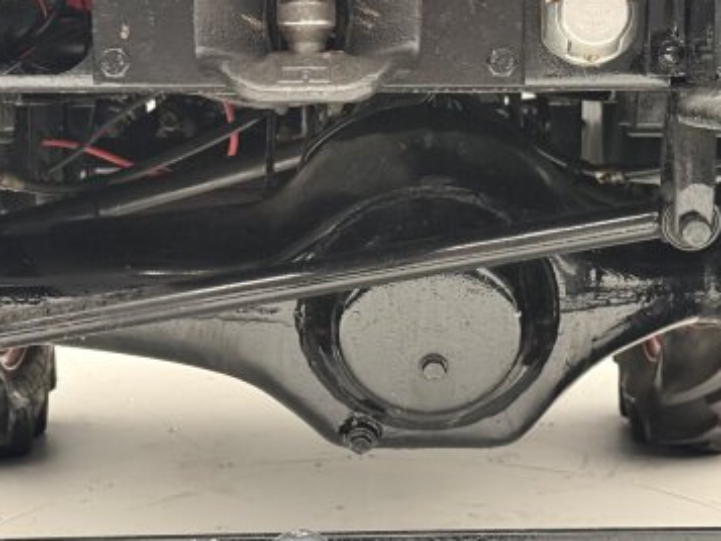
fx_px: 1792
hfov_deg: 22.7
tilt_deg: -4.6
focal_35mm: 86
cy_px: 188
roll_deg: +0.9
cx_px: 343
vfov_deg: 17.1
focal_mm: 6.76
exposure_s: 1/25
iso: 400
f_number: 1.78
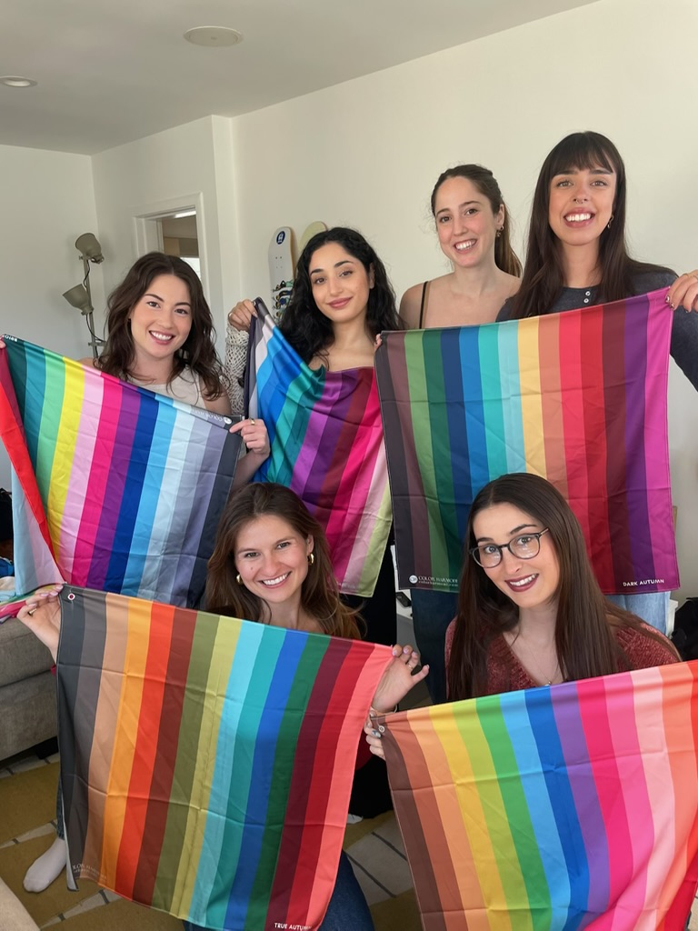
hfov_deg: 53.1
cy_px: 466
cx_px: 349
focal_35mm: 26
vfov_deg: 67.3
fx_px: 699
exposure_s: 1/121
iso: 64
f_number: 1.6
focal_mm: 4.2
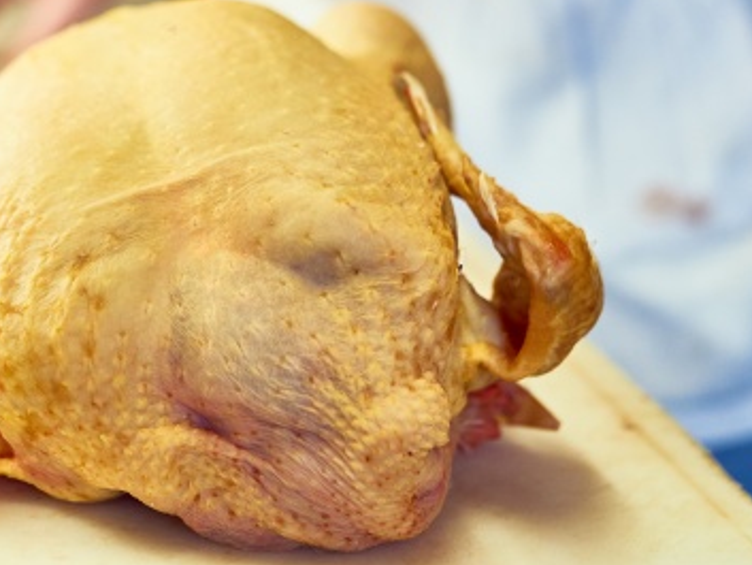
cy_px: 2
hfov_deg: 19.3
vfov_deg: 14.6
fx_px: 2173
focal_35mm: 100
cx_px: 105
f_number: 2.5
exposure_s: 1/200
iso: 400
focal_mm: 35
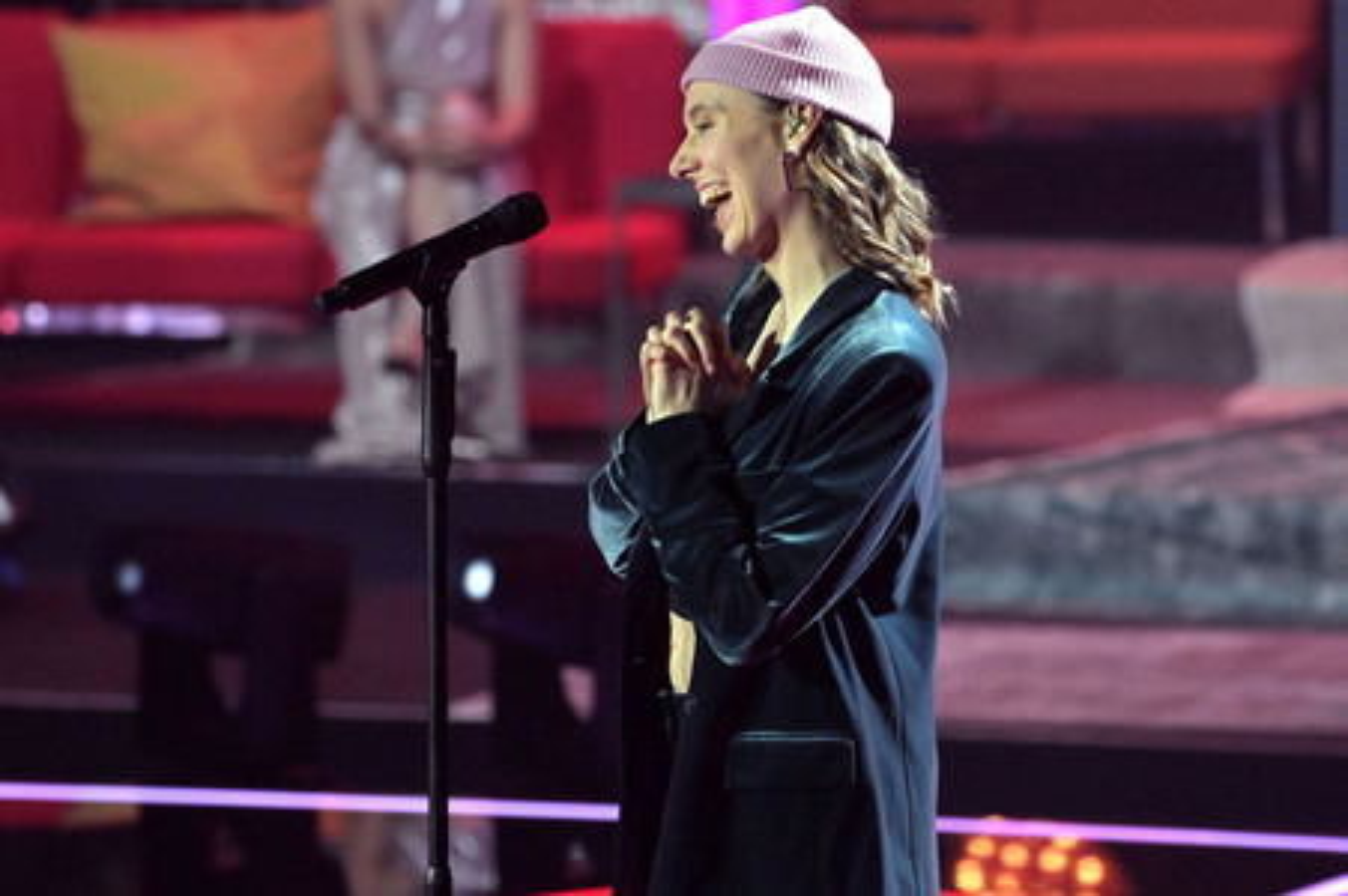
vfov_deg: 4.6
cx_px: 674
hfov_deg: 6.9
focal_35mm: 300
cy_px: 448
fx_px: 11225
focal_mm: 300
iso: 12800
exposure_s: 1/400
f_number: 5.6
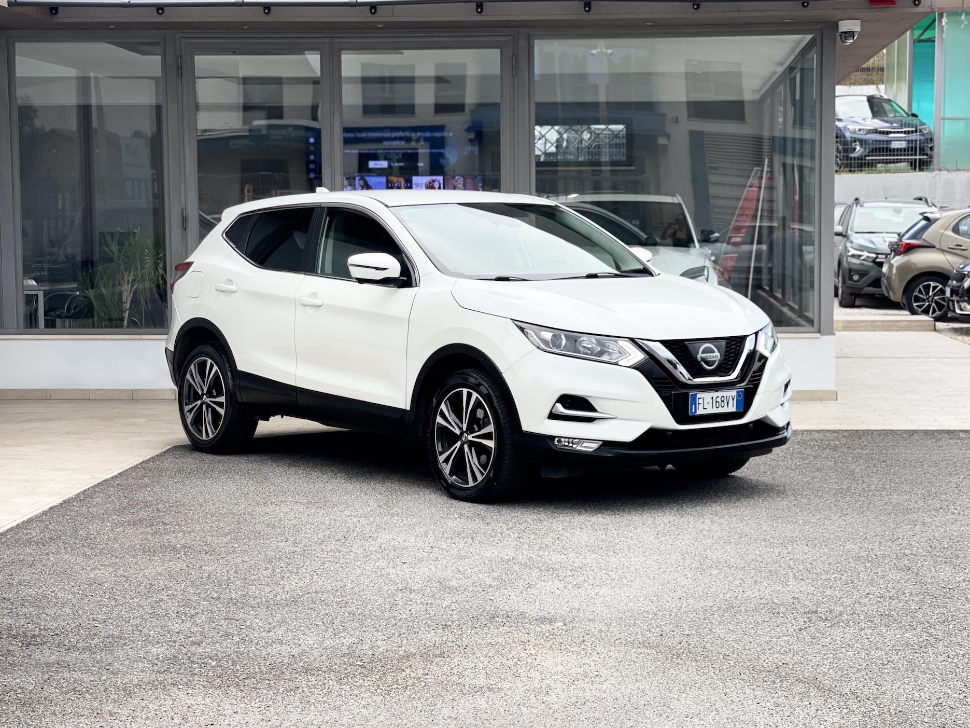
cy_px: 364
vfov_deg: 22.9
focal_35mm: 64
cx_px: 485
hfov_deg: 30.3
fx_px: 1793
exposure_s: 1/121
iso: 32
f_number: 2.2
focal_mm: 7.5
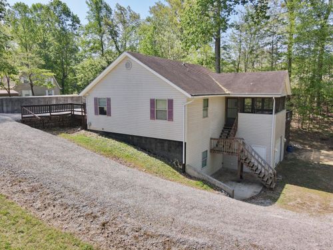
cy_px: 125
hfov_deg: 71.6
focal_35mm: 24
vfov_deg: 56.8
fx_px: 231
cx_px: 166
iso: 100
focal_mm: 4.5
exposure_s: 1/30
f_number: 2.8
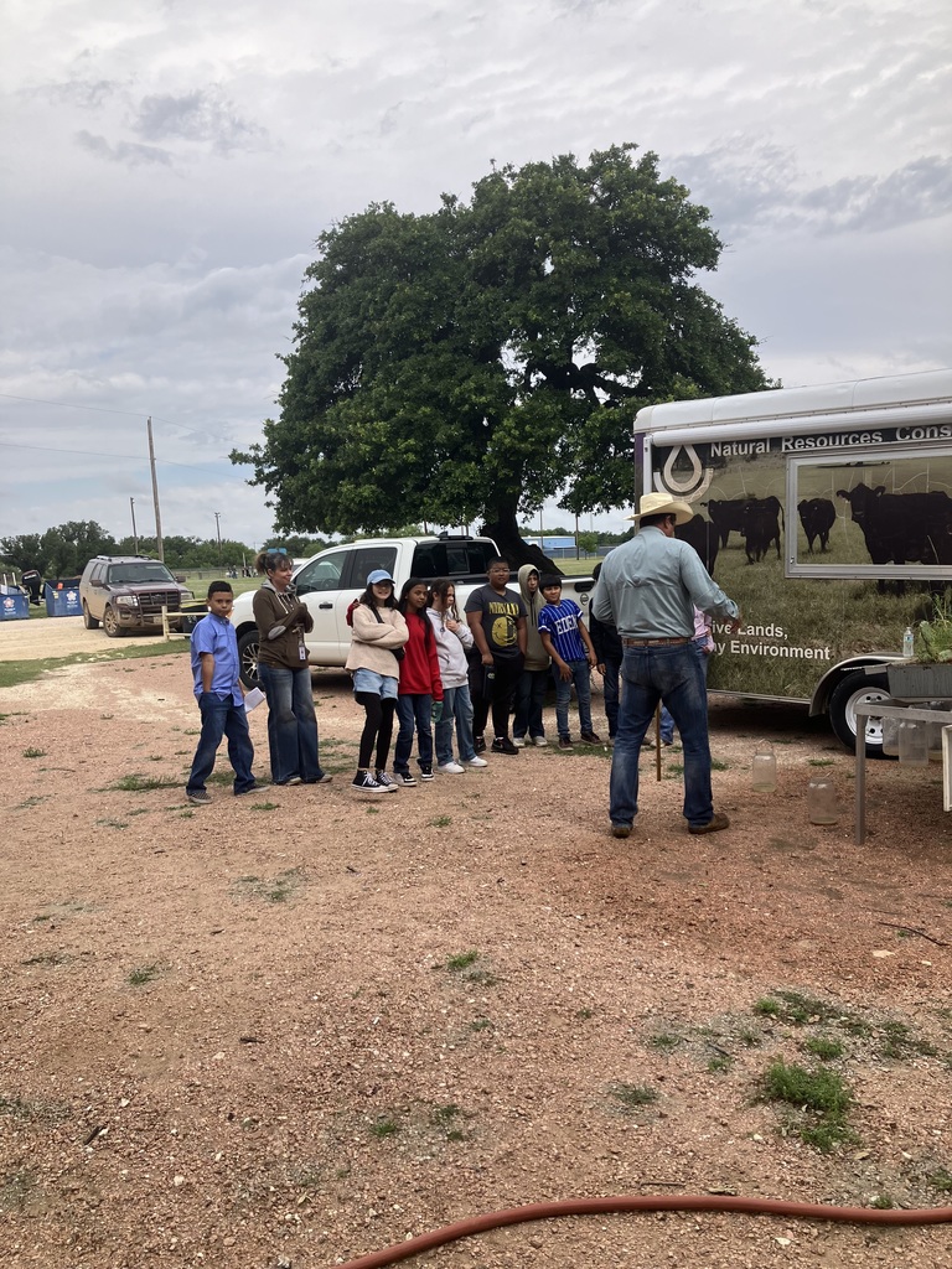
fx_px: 1027
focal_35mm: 28
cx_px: 476
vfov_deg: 63.4
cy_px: 634
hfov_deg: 49.7
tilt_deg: -4.6
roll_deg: +4.0
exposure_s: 1/1389
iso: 32
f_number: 1.8
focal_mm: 3.99
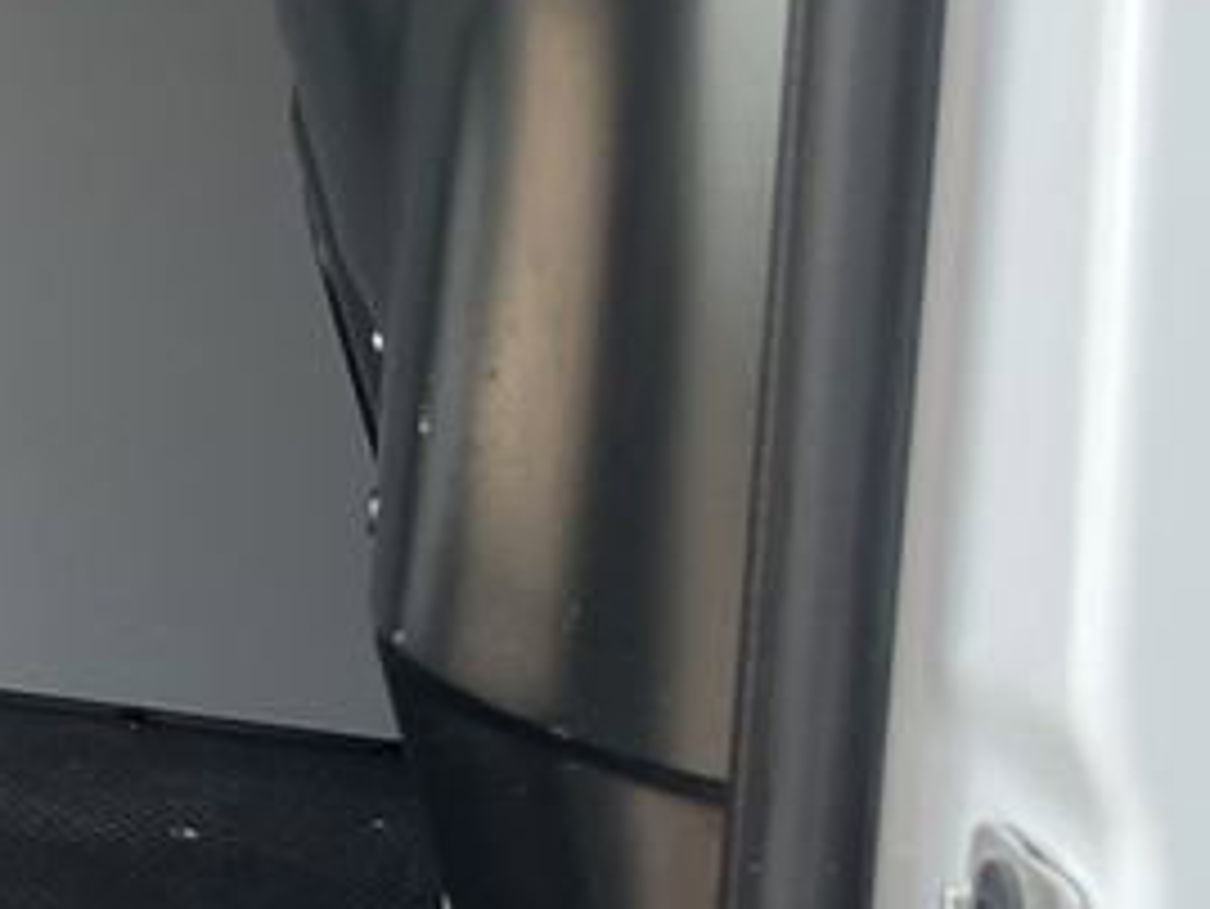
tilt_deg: -12.4
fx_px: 3462
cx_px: -733
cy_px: 302
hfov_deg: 17.3
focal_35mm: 99
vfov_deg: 14.9
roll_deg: -1.9
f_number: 1.6
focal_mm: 5.1
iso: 50
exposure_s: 1/122
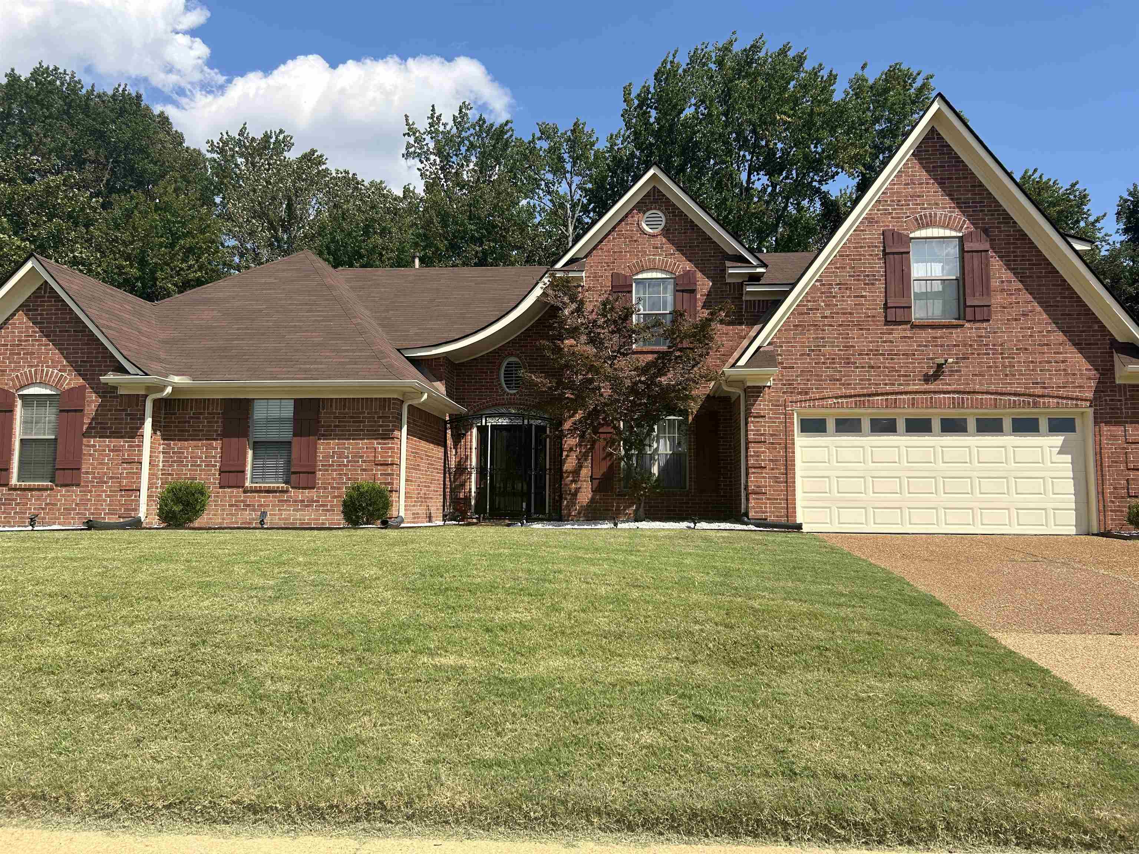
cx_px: 570
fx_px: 856
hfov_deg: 67.3
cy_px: 427
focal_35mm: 26
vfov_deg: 53.1
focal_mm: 5.7
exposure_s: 1/3460
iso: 50
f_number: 1.5
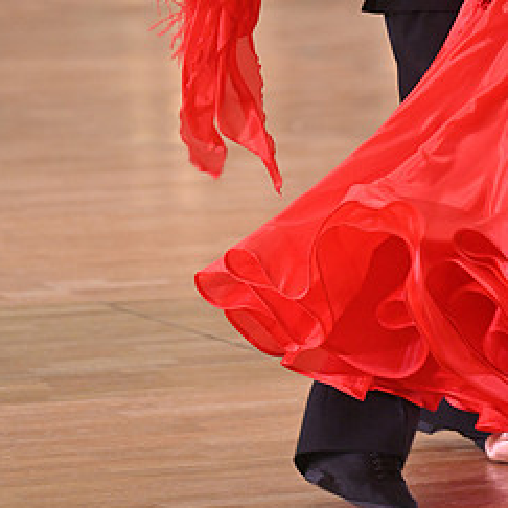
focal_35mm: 375
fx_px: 6226
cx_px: 382
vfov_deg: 4.7
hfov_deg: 4.7
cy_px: -79
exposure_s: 1/400
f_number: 5
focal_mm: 185
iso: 3200
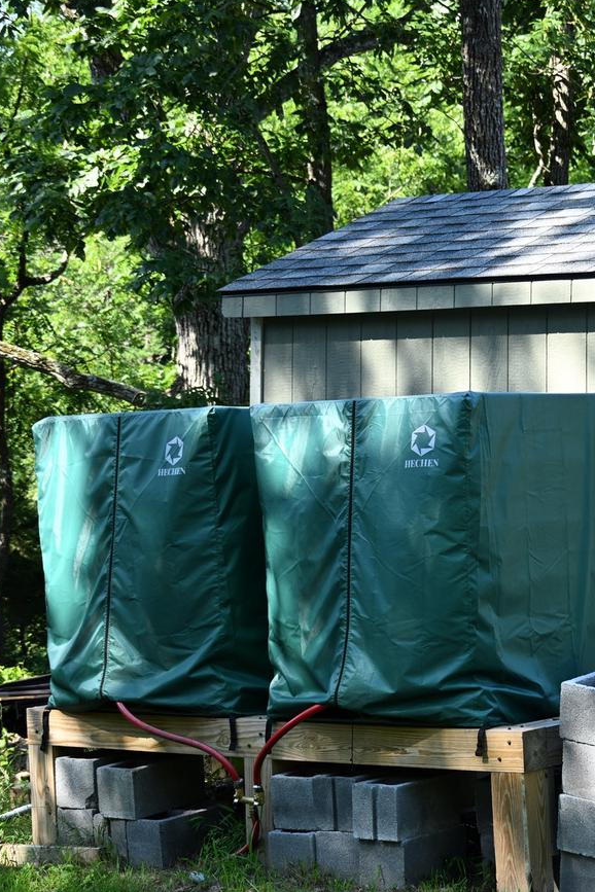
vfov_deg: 24.5
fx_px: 2058
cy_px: 450
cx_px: 529
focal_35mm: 83
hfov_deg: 16.3
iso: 100
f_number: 5.6
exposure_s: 1/80
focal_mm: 50
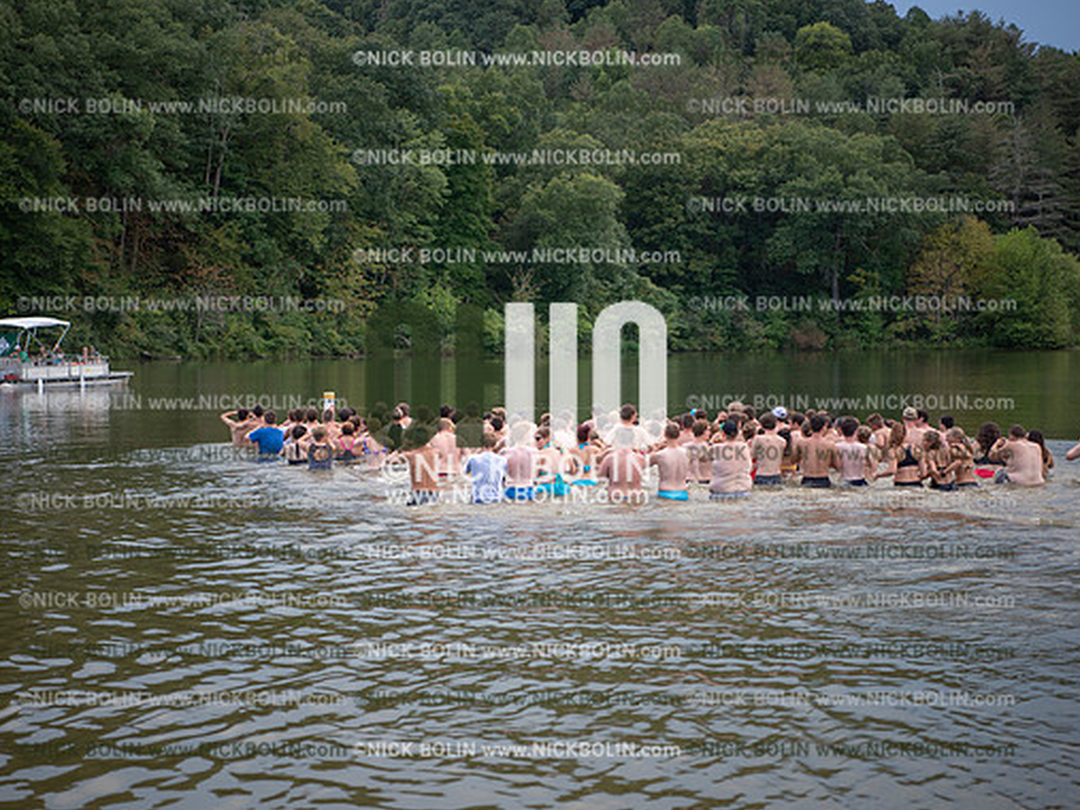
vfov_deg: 19.1
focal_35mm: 77
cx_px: 516
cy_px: 404
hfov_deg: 25.3
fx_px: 2402
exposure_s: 1/400
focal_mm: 70
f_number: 3.2
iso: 160
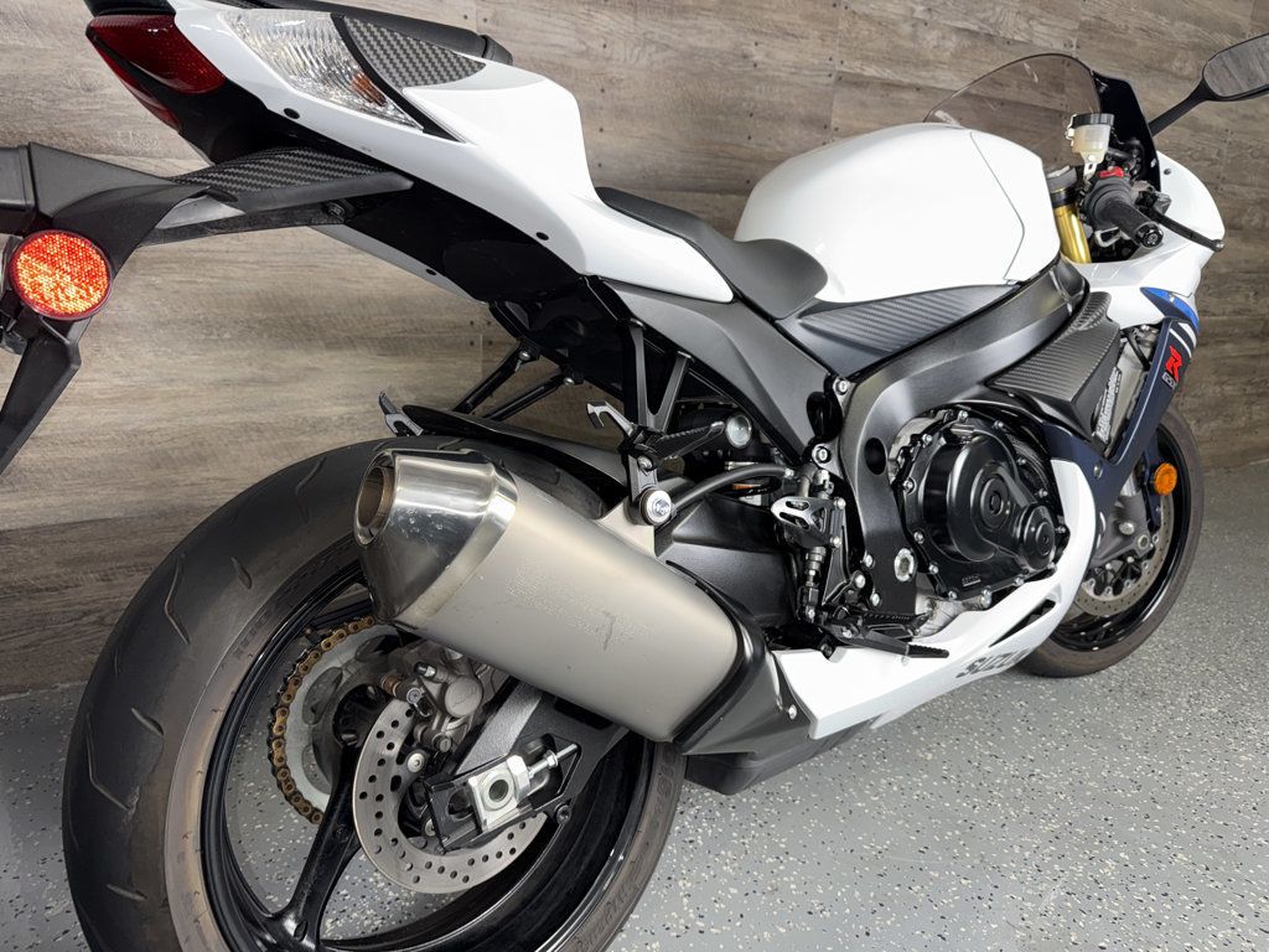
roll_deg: -2.0
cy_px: 476
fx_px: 880
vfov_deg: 56.8
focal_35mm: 24
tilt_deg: -14.4
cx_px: 634
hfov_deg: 71.6
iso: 80
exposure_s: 1/16
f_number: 1.78
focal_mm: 6.76
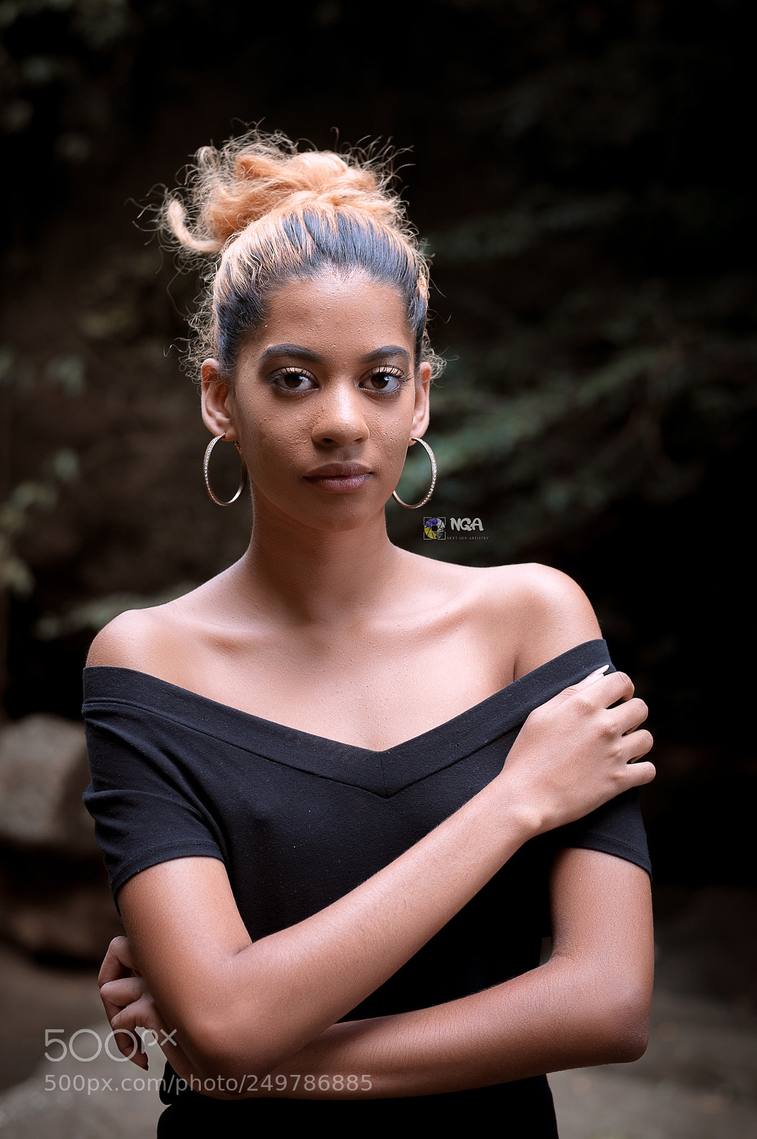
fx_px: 2371
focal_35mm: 75
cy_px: 570
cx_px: 378
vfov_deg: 27.0
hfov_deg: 18.1
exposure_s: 1/200
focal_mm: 50
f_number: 2.8
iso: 200
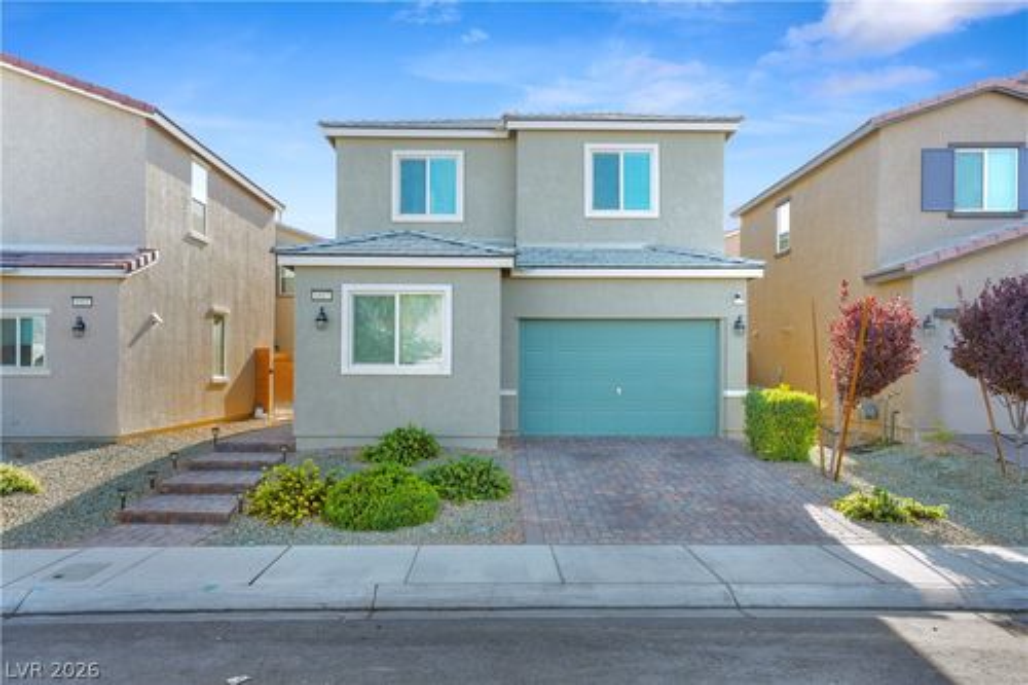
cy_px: 342
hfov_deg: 63.7
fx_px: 828
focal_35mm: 29
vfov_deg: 44.9
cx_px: 514
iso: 100
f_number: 9
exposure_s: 1/100
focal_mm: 29
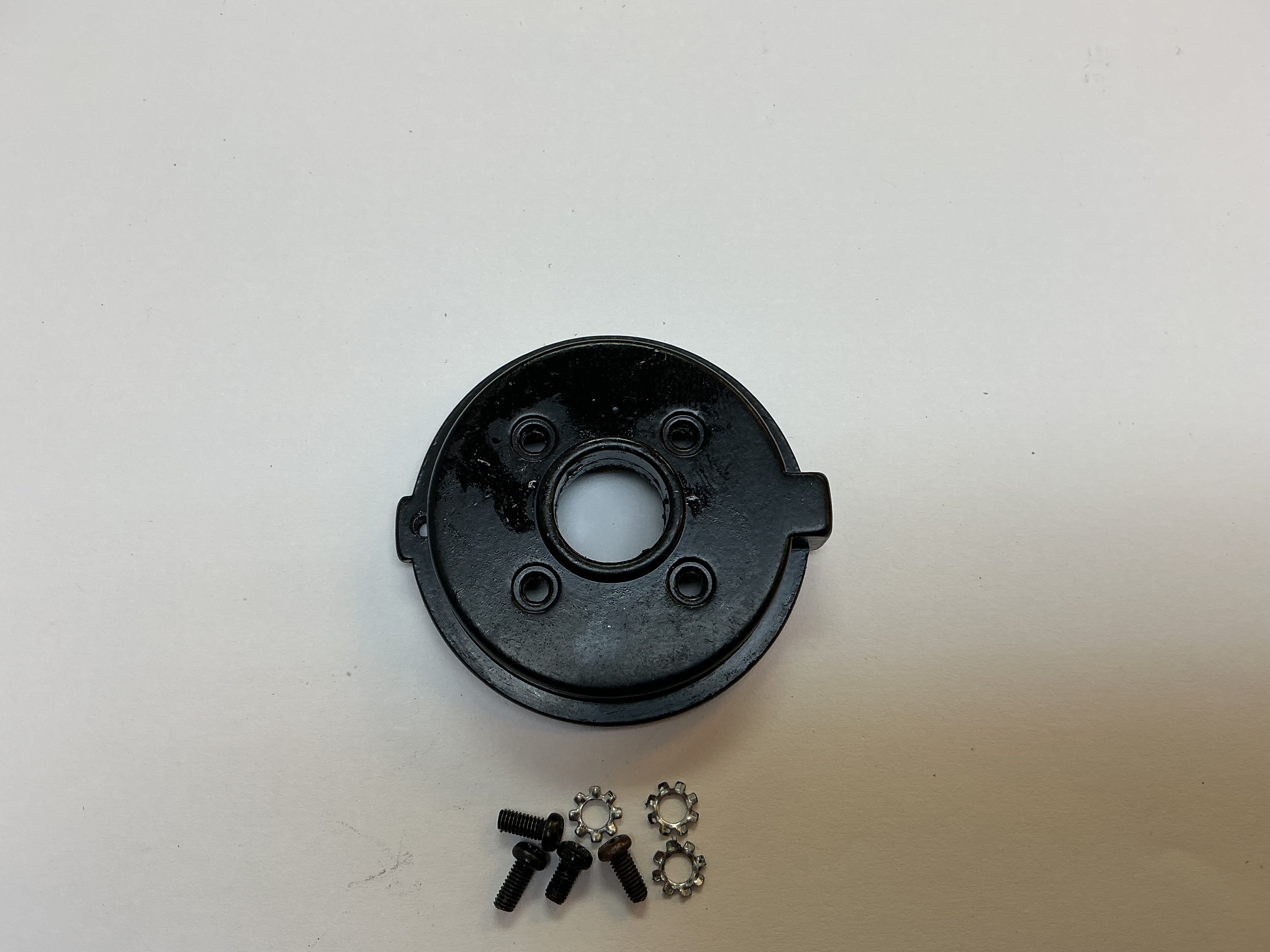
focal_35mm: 29
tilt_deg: -75.5
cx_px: 635
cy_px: 476
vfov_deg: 48.2
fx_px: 1064
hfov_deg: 61.7
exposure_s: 1/120
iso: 32
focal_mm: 3
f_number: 1.8
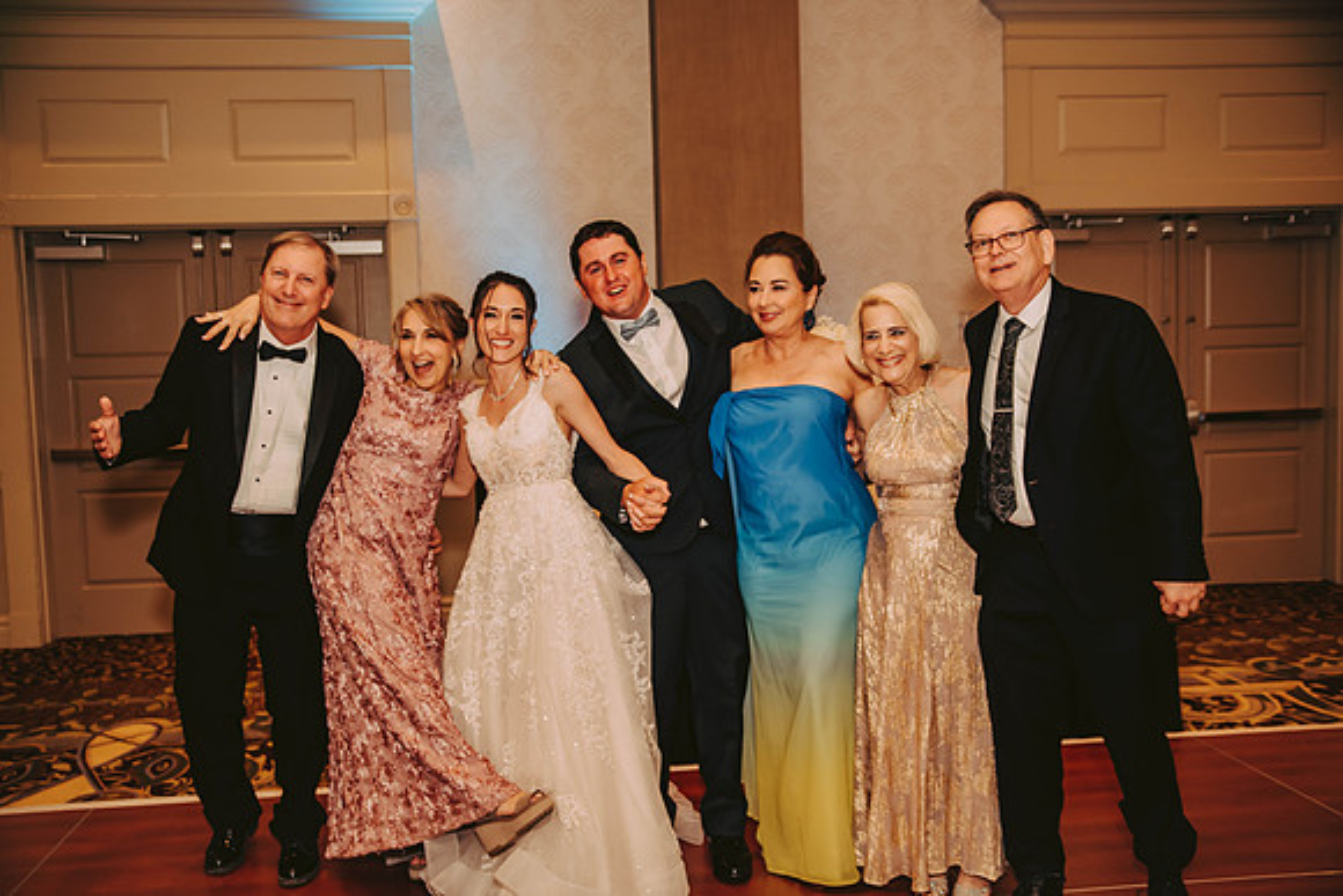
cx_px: 672
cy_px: 448
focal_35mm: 36
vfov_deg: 36.9
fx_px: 1343
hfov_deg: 53.1
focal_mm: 36
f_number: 2.8
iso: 500
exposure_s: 1/60
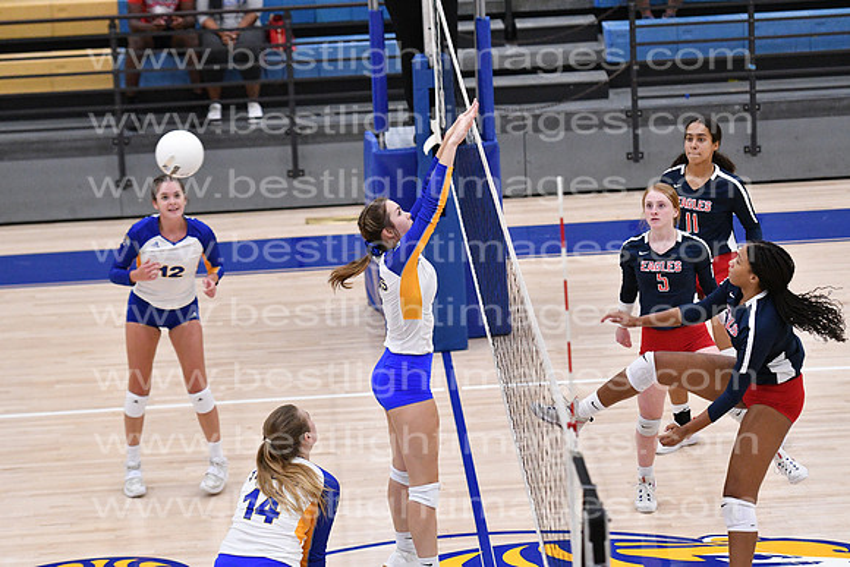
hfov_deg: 12.4
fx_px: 3897
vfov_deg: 8.3
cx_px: 425
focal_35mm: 165
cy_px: 284
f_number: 3.2
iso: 6400
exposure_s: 1/1000
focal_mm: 110
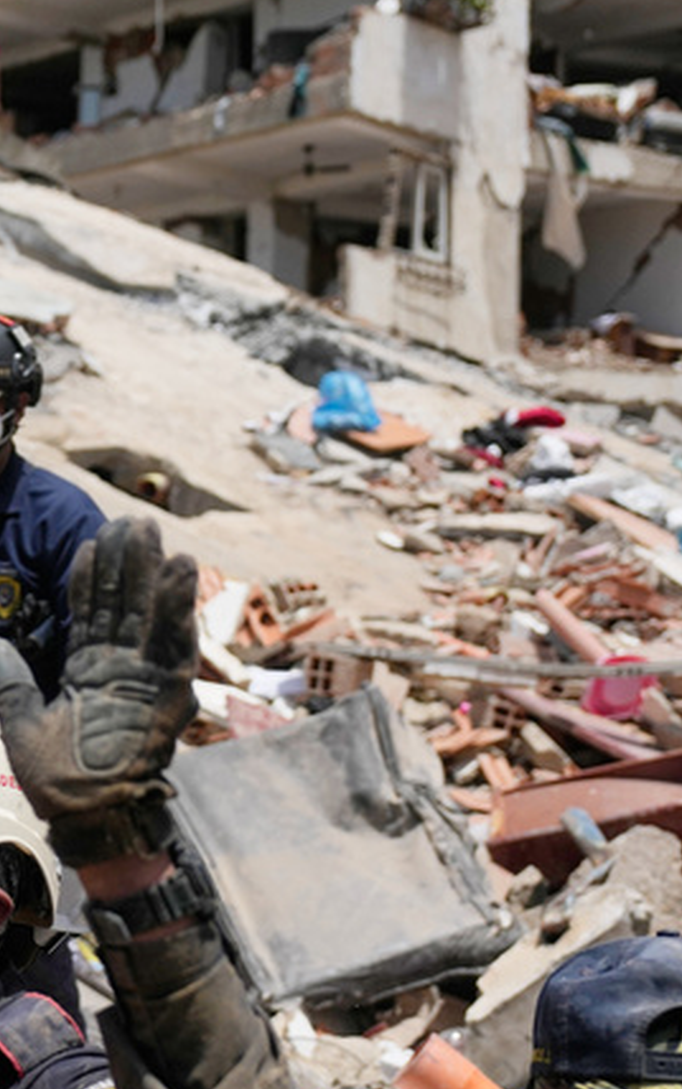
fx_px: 2317
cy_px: 791
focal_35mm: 78
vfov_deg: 26.2
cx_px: -514
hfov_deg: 14.8
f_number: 2.8
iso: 320
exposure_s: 1/16000
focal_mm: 32
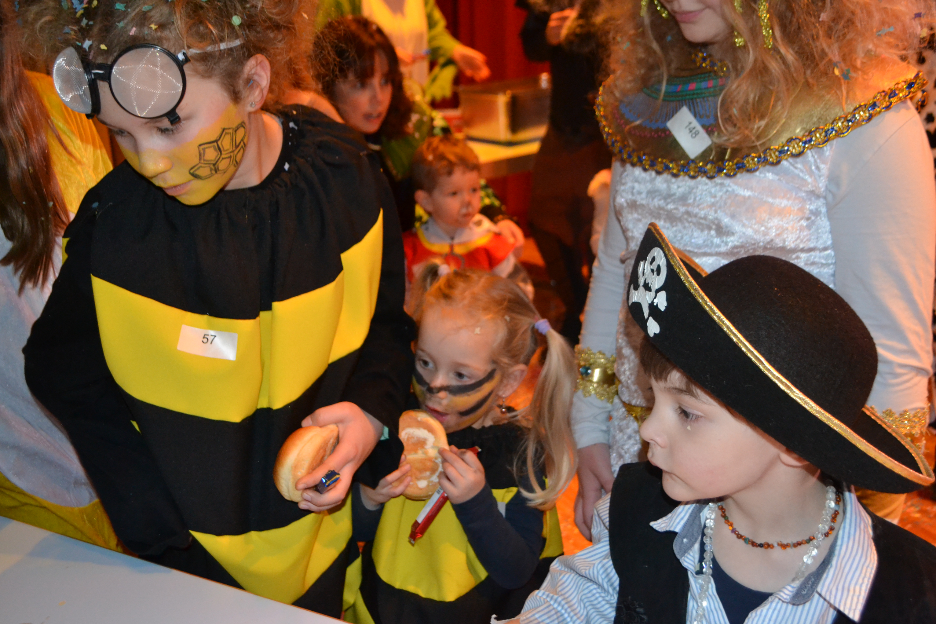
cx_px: 468
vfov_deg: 34.2
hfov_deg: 49.6
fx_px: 1014
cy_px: 312
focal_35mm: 39
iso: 2500
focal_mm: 26
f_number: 4.2
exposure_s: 1/60
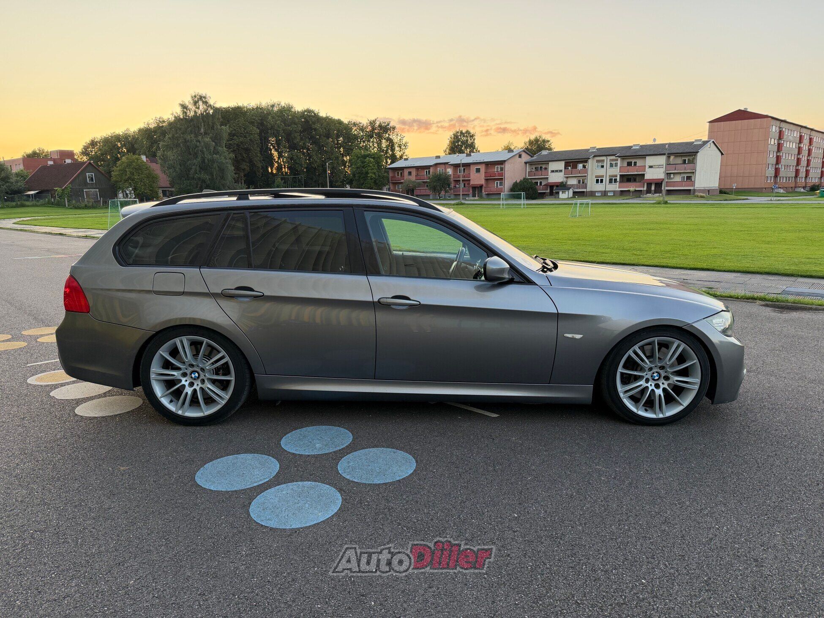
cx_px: 412
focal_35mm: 24
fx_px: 571
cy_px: 309
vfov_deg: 56.8
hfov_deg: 71.6
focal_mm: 6.76
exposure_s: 1/212
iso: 125
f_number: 1.78
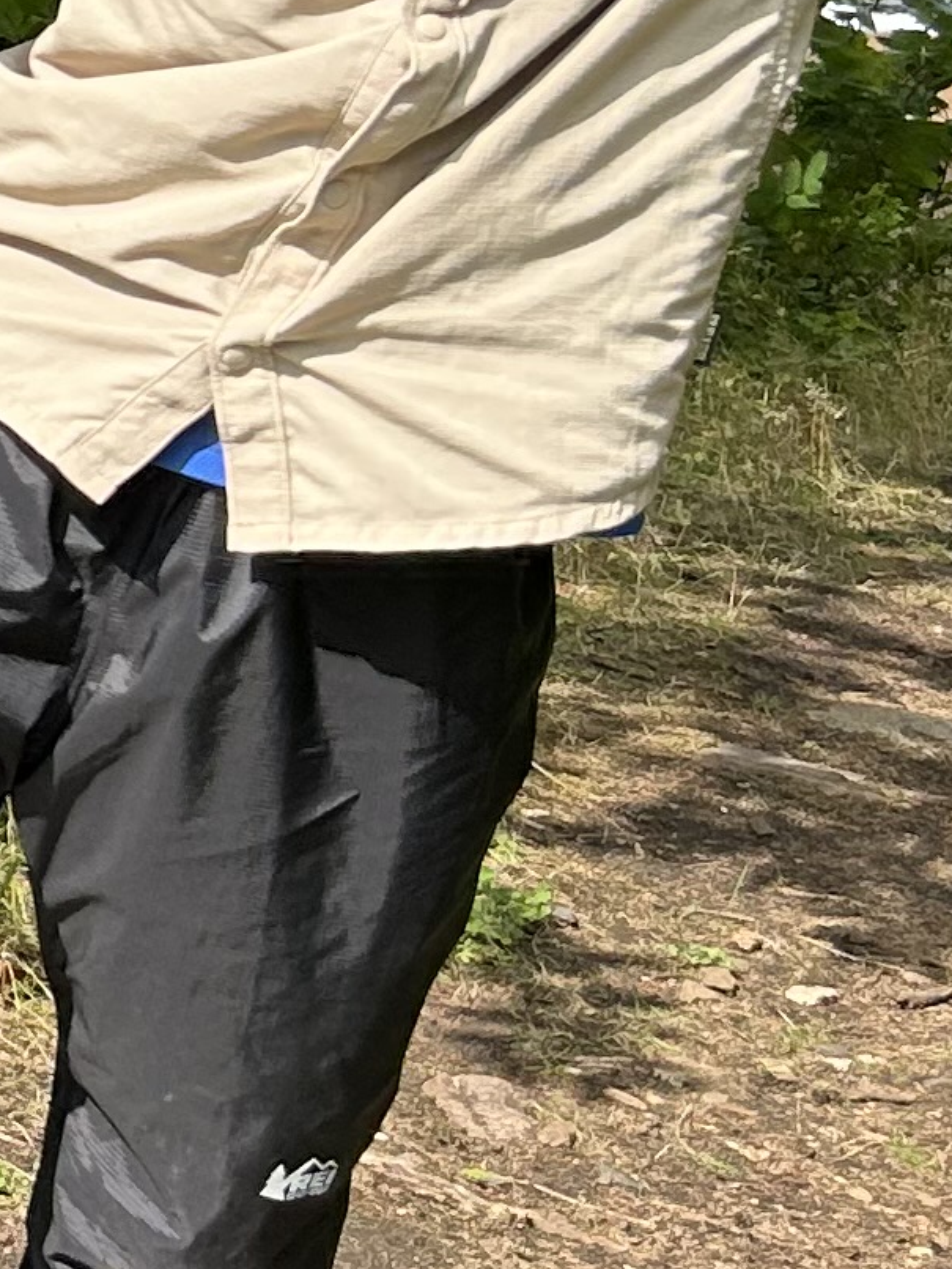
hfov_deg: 9.7
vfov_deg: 15.1
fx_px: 4764
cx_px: -1515
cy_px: 231
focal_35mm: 130
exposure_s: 1/1431
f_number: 1.5
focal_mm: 5.7
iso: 50
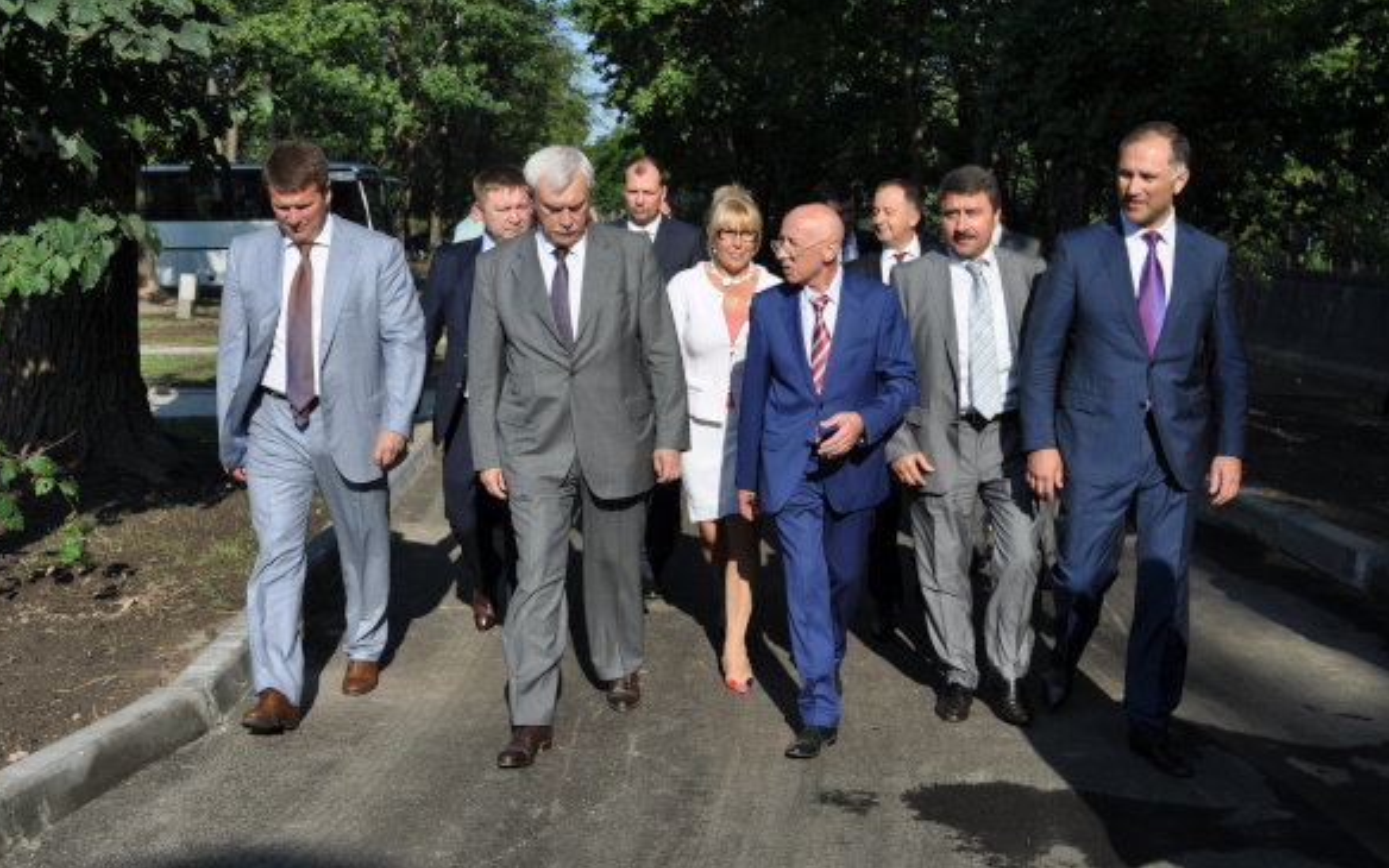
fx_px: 1723
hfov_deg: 43.9
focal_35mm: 46
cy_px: 433
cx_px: 683
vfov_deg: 28.3
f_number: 9
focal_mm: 29
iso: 200
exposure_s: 1/320
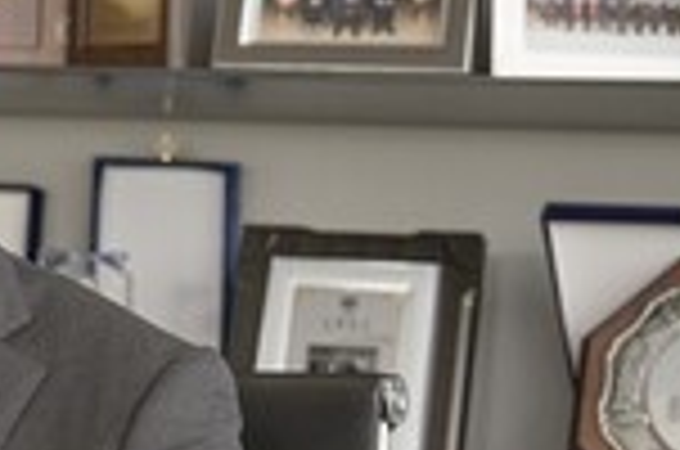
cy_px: 270
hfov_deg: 8.6
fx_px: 4354
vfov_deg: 5.9
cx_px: -572
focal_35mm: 231
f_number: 3.5
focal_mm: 58
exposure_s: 1/160
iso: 400
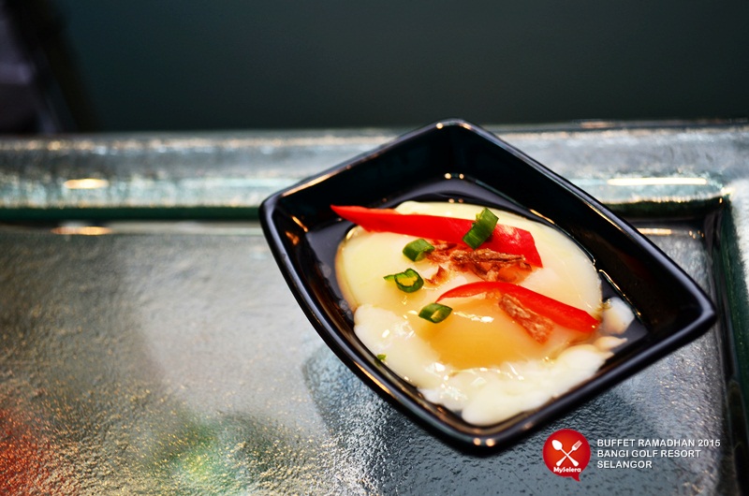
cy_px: 248
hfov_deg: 41.2
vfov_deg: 28.0
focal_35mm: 48
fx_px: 997
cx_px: 374
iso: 200
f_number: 4.8
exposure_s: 1/100
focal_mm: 32
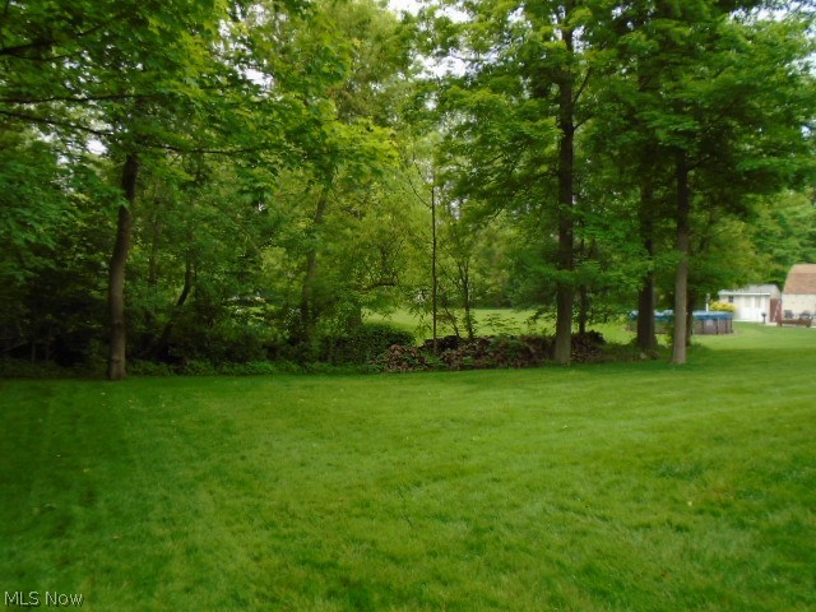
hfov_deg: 67.3
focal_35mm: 26
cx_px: 408
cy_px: 306
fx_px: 613
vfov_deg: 53.1
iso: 100
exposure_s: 1/100
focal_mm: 4.6
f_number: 3.2
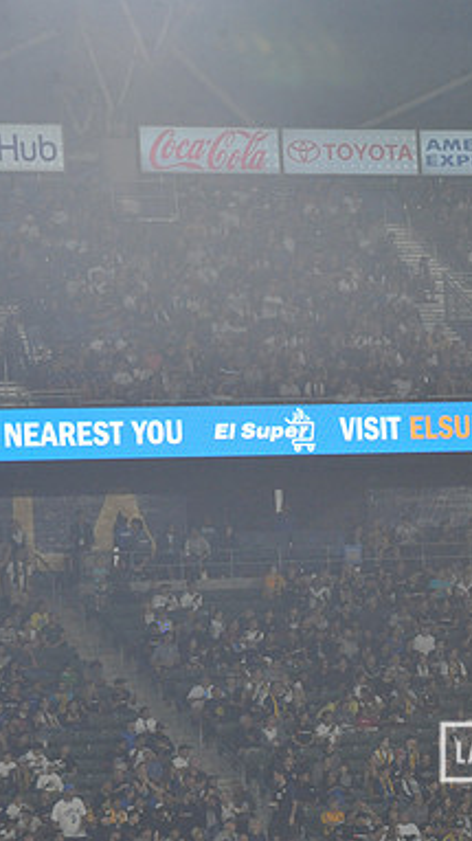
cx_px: 595
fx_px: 4947
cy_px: 422
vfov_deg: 9.7
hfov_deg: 5.4
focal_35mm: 222
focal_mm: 140
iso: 3200
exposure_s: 1/320
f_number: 9
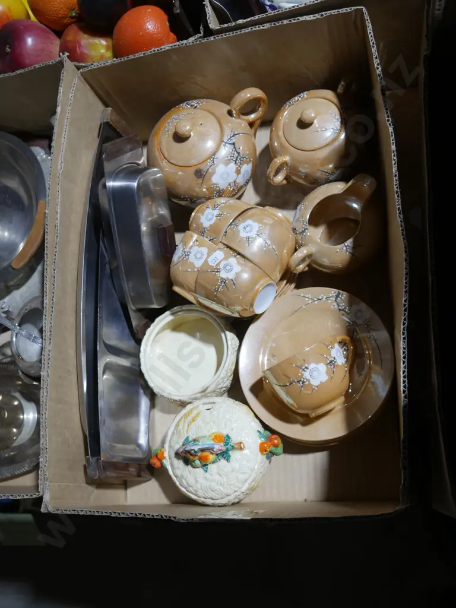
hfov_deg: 39.7
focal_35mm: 36
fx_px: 632
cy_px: 304
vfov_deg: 51.4
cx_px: 228
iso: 320
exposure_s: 1/60
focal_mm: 18
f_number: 4
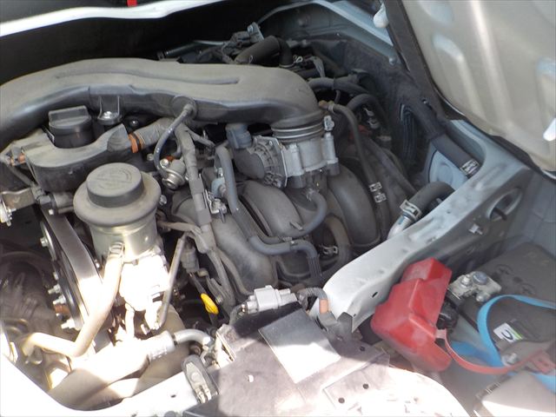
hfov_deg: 60.0
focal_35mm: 30
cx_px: 278
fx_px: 482
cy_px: 208
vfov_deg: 46.8
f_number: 3.3
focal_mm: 4.1
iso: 125
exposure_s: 1/50
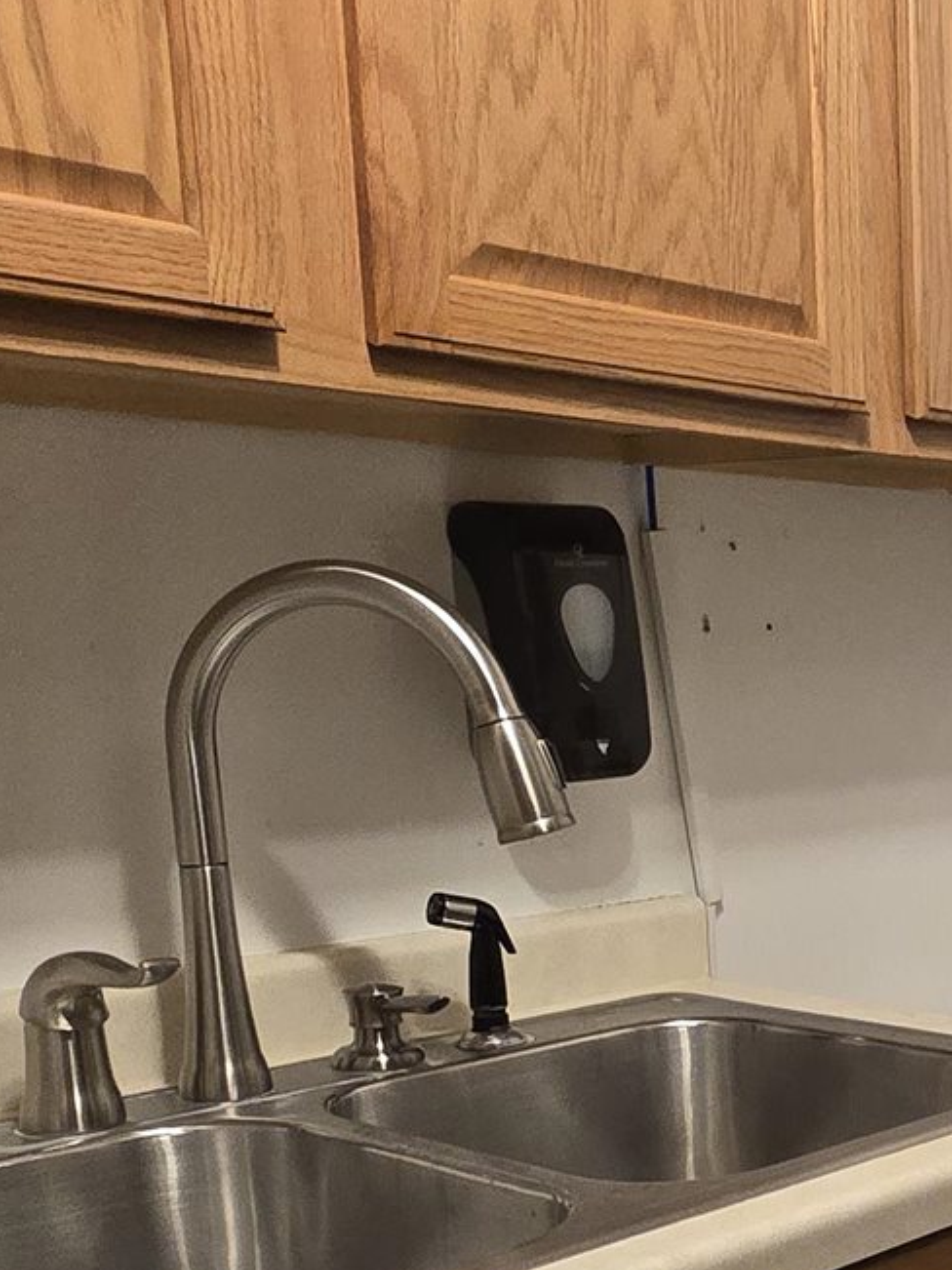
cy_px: 987
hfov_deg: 26.6
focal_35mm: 46
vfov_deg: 39.8
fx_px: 1687
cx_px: 1239
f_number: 2.2
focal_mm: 2.2
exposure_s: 1/60
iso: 500
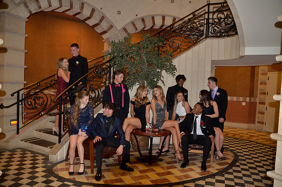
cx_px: 141
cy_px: 94
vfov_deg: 47.7
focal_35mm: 27
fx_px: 211
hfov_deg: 67.5
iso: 800
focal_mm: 18
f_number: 3.5
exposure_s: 1/30
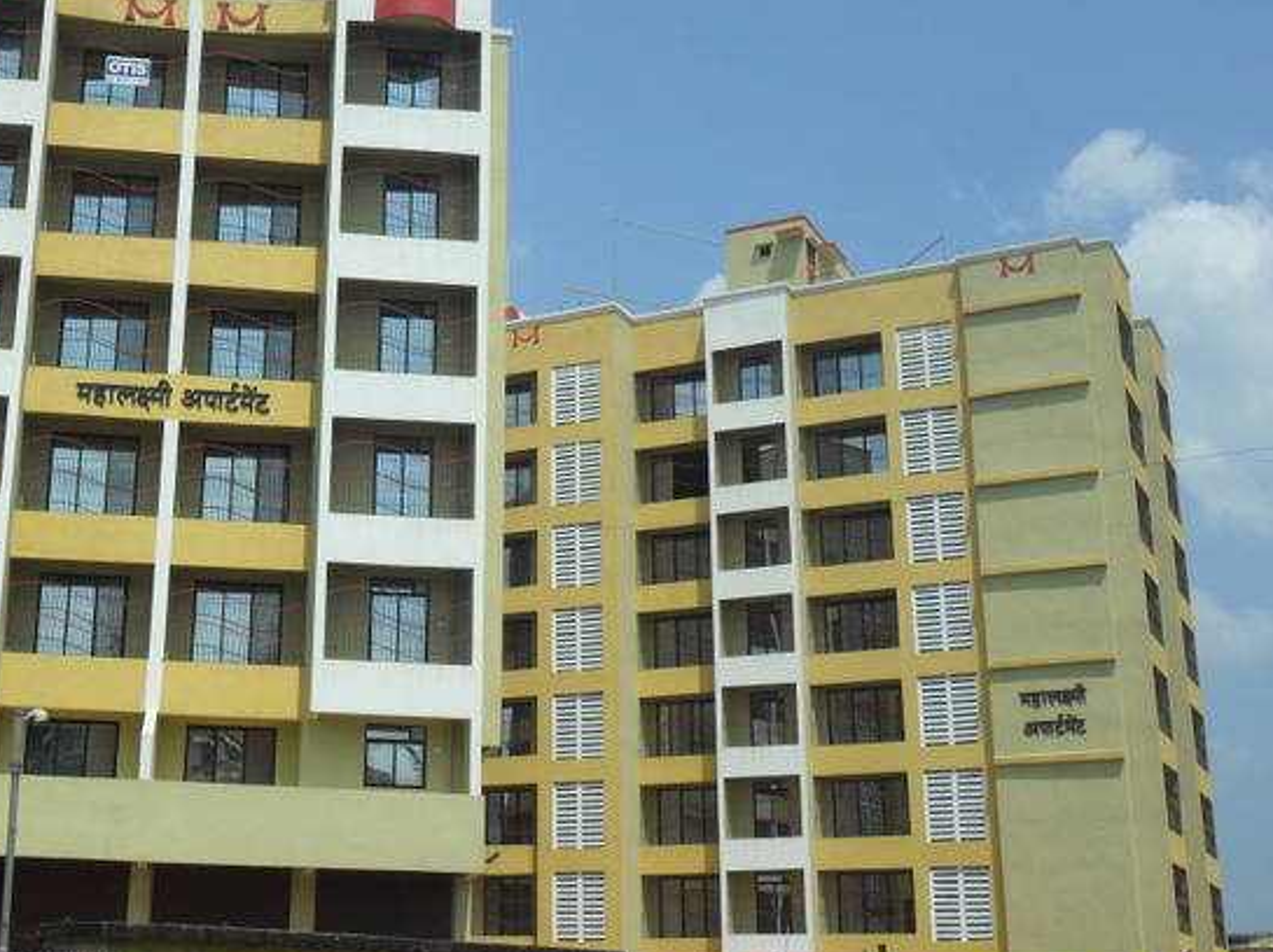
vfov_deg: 27.5
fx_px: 1948
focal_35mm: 53
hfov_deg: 35.7
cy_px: 438
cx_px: 390
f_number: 10.1
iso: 100
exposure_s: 1/250
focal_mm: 6.6
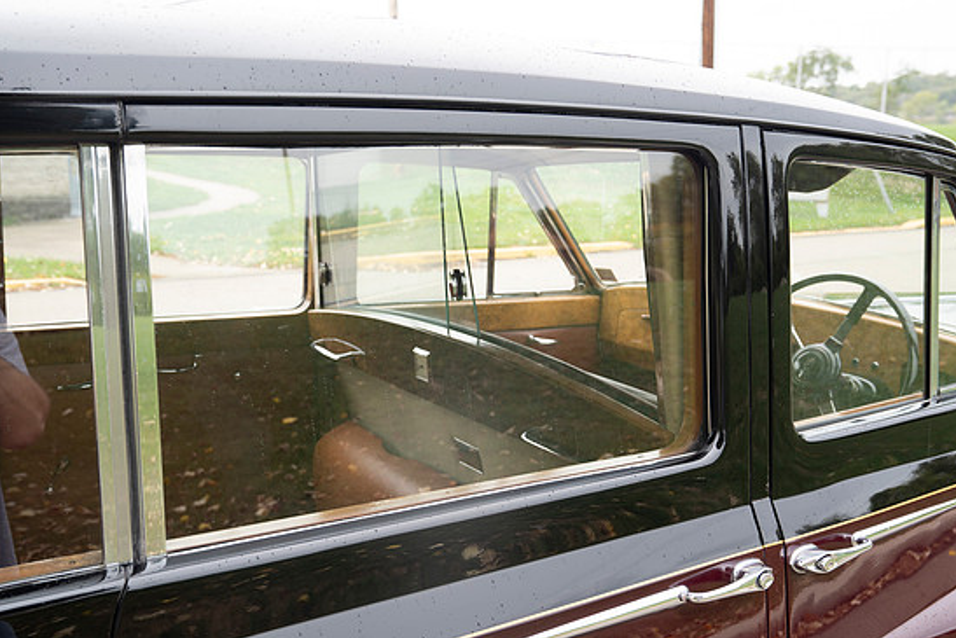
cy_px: 309
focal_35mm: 35
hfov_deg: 54.4
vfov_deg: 37.9
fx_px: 930
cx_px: 477
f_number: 5.6
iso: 200
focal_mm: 33
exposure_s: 1/80
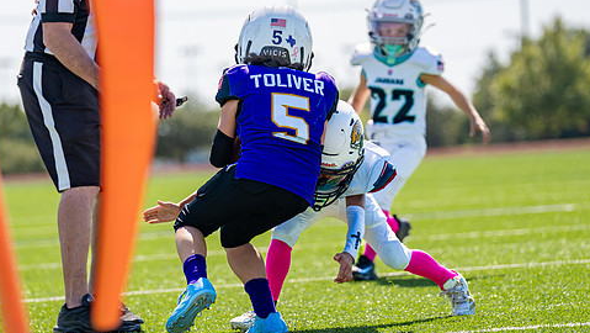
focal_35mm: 210
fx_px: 3287
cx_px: 198
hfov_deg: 10.2
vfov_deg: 5.8
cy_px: 154
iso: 100
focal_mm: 135
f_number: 2.8
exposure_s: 1/1600
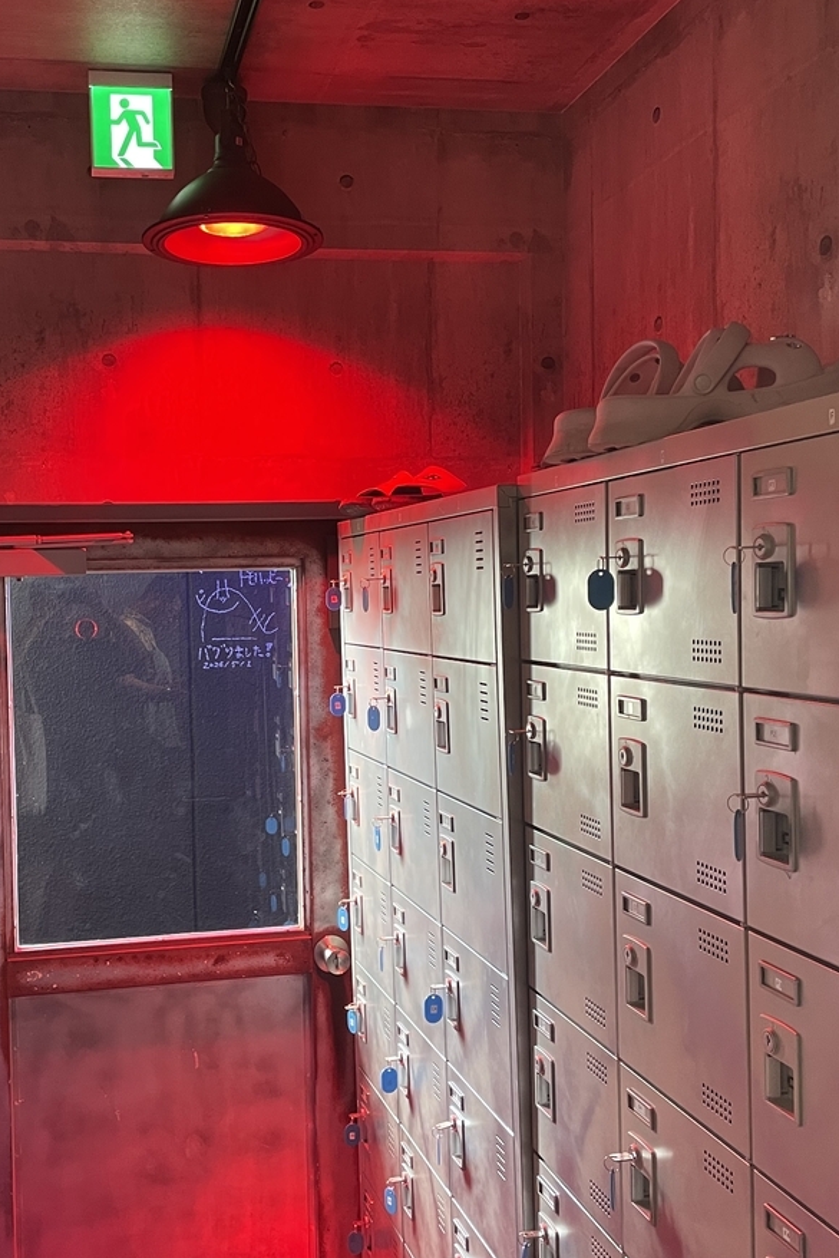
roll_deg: +1.9
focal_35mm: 37
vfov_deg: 51.9
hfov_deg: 35.7
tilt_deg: -1.8
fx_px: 1293
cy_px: 631
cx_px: 300
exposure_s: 1/60
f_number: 1.6
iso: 200
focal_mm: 4.2
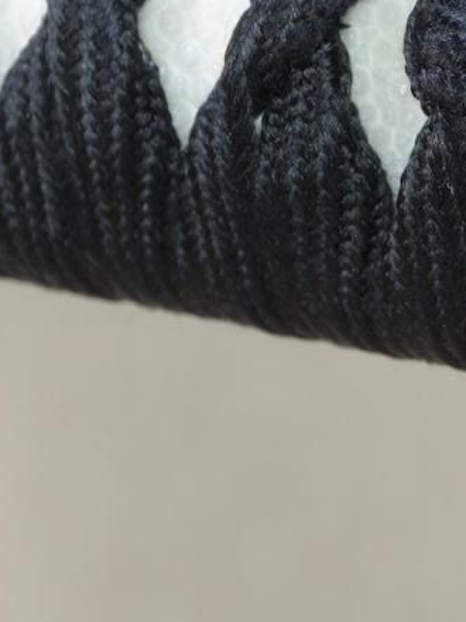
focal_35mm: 436
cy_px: -1
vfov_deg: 4.5
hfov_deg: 3.4
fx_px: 7817
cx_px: 750
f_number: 11
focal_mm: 95
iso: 400
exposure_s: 1/2
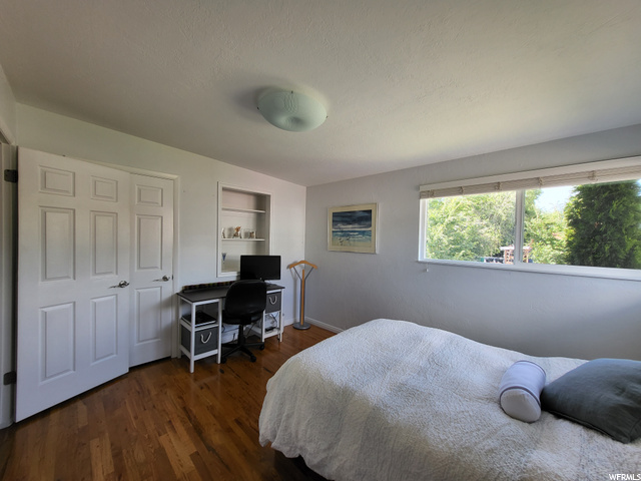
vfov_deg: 89.9
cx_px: 320
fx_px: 241
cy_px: 240
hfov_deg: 106.2
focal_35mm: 13
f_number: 2.2
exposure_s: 1/50
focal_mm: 1.74
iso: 50
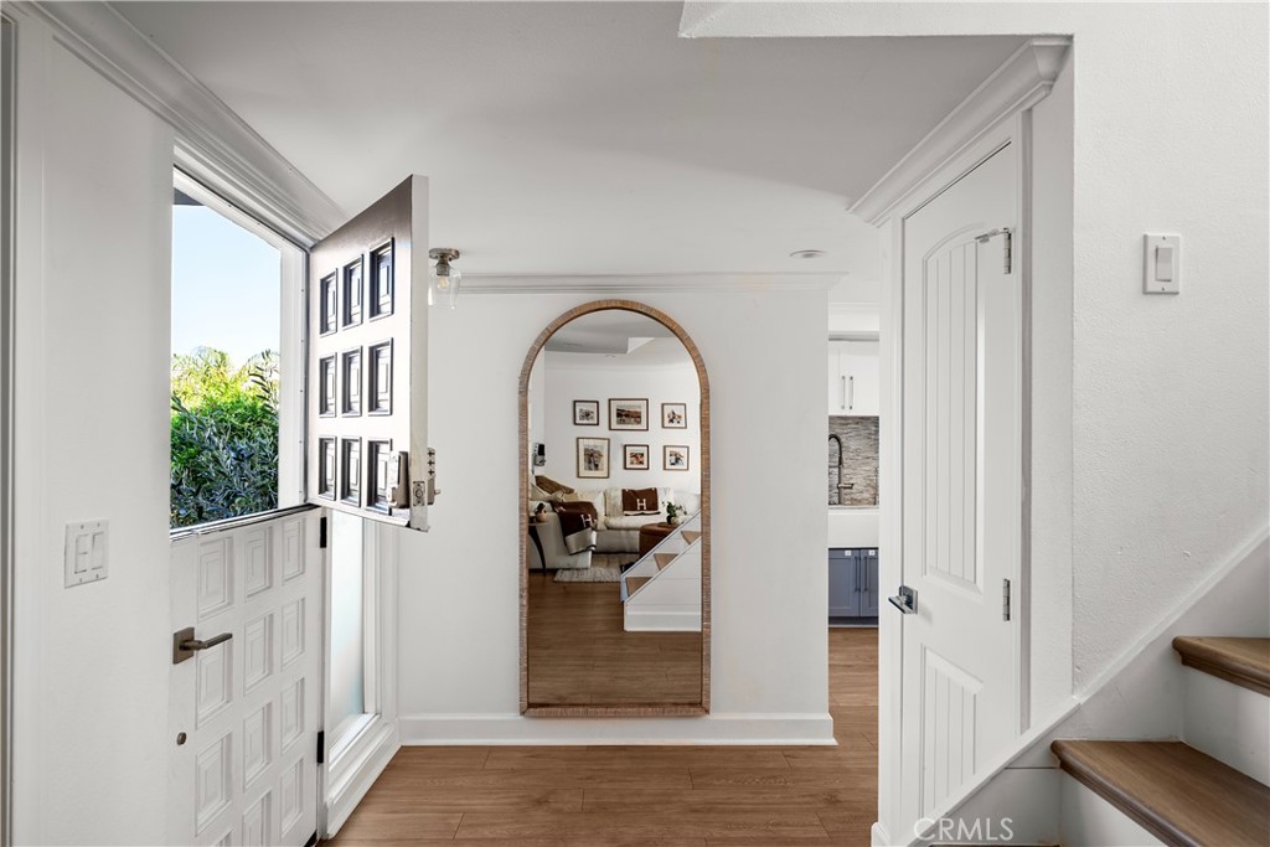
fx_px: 741
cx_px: 635
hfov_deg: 81.2
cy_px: 424
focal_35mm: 21
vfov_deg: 59.5
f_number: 8
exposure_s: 1/4
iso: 100
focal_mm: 21
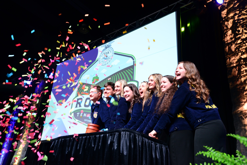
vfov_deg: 37.9
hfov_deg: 54.4
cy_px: 82
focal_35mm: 35
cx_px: 124
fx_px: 240
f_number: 4
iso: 1000
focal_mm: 35
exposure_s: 1/60
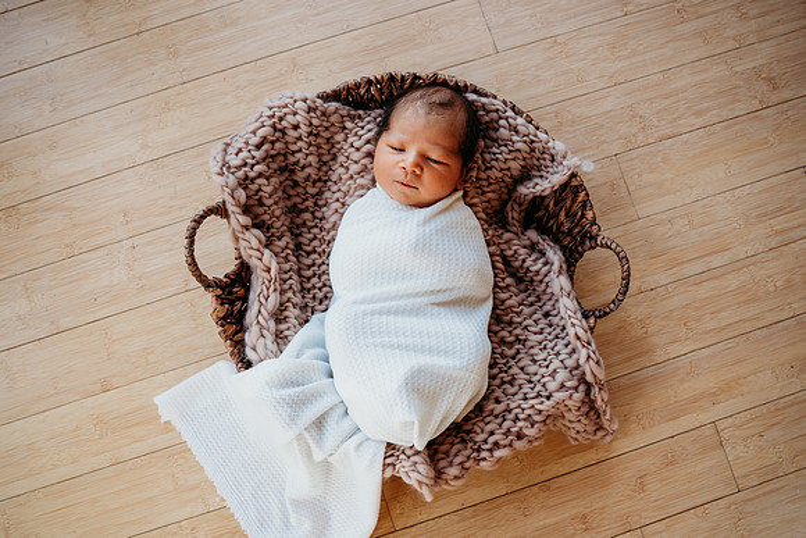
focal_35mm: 33
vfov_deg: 40.3
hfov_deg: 57.6
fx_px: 733
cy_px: 291
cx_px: 403
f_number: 3.5
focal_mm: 27.5
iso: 500
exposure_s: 1/250
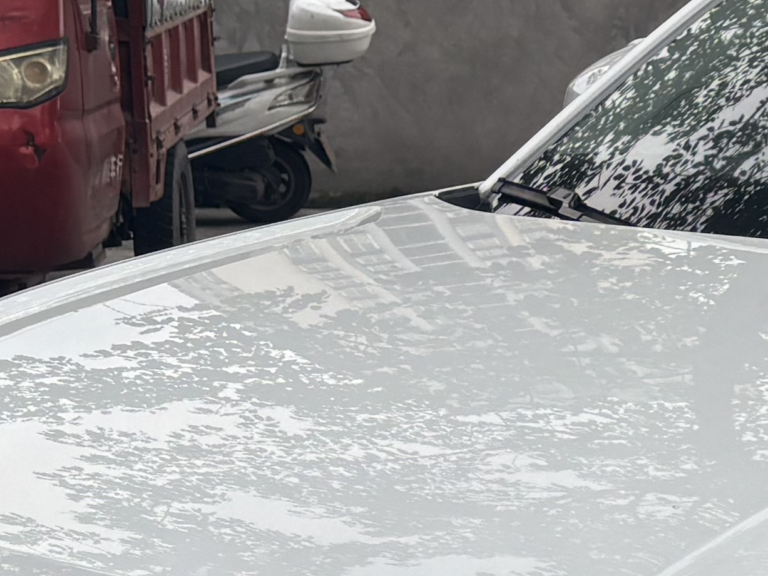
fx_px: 2685
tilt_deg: -11.8
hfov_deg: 15.5
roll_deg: -0.3
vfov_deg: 12.1
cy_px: 545
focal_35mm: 121
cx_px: 1006
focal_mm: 5.96
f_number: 1.6
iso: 40
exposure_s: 1/124
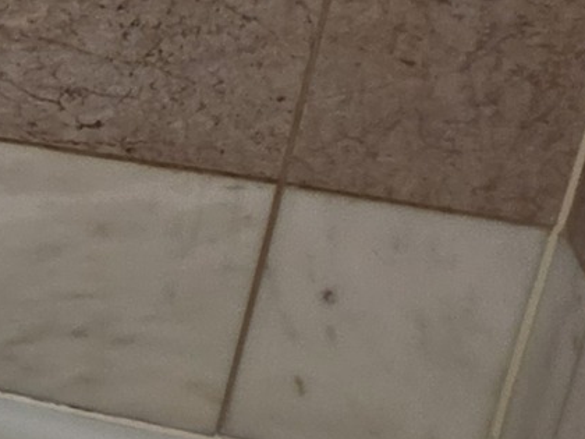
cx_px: -976
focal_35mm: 95
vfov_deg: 15.3
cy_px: 20
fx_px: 1605
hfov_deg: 12.9
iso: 125
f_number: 1.9
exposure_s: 1/120
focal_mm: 2.2
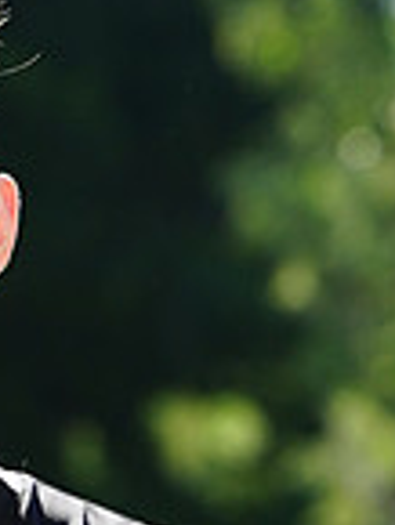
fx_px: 15435
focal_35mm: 1016
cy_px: 652
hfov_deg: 1.5
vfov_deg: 1.9
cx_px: -163
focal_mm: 265
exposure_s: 1/200
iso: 200
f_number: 10
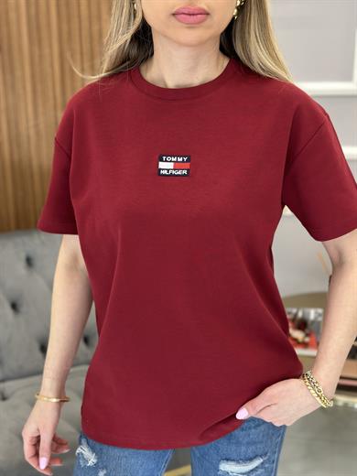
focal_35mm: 48
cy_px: 238
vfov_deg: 39.7
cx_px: 178
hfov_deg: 30.3
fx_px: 660
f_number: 1.78
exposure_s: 1/100
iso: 100
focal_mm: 6.86
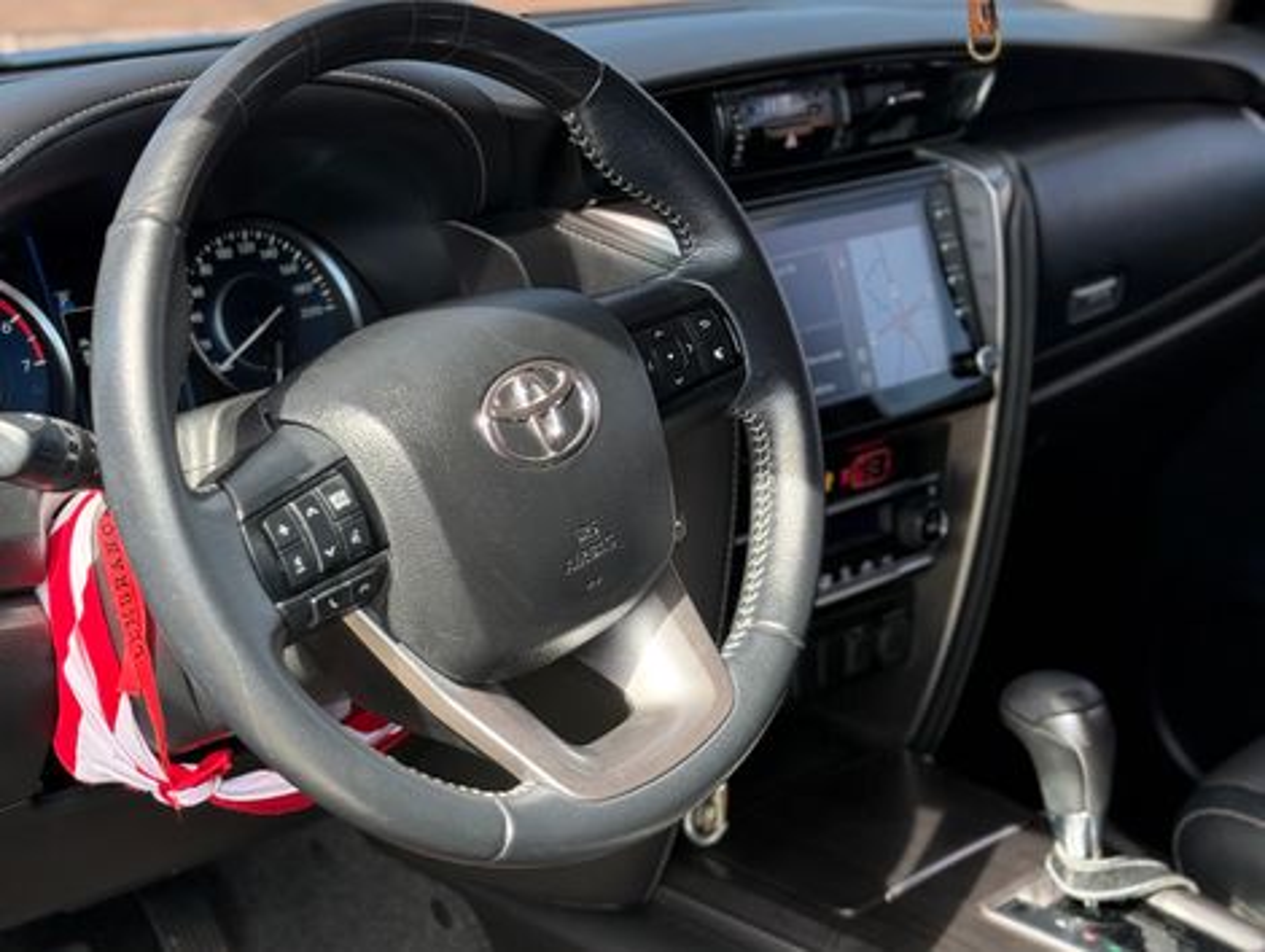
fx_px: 1757
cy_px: 476
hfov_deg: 39.6
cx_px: 632
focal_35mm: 48
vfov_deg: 30.3
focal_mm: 6.76
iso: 160
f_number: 1.78
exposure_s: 1/242
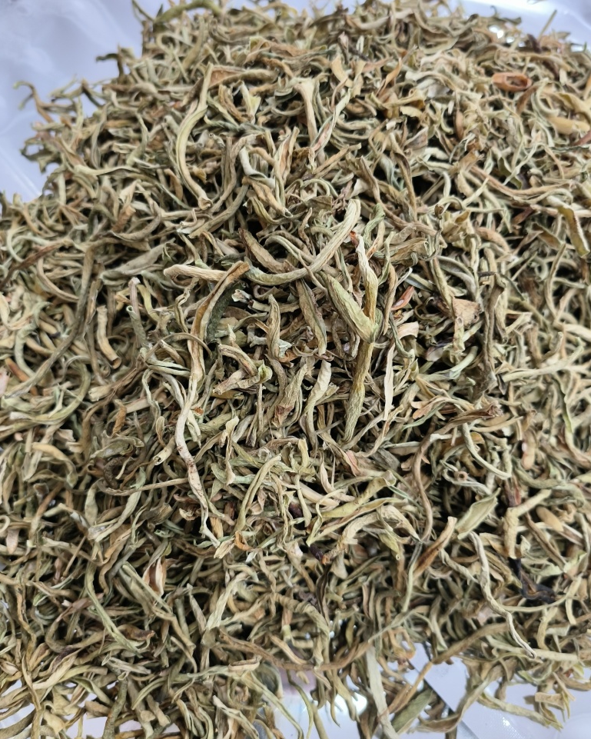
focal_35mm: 26
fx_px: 568
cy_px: 386
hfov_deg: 54.9
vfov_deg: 66.0
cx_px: 300
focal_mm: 5.42
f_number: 1.8
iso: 343
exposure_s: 1/60.1
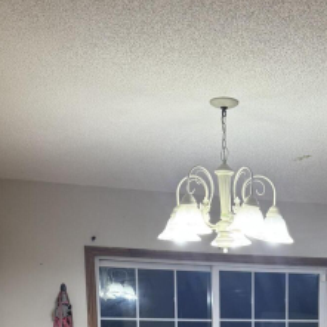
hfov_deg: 26.2
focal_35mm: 64
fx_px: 684
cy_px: 408
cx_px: 280
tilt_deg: -5.8
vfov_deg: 24.1
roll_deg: +0.4
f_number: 1.78
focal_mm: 6.76
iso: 250
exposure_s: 1/60
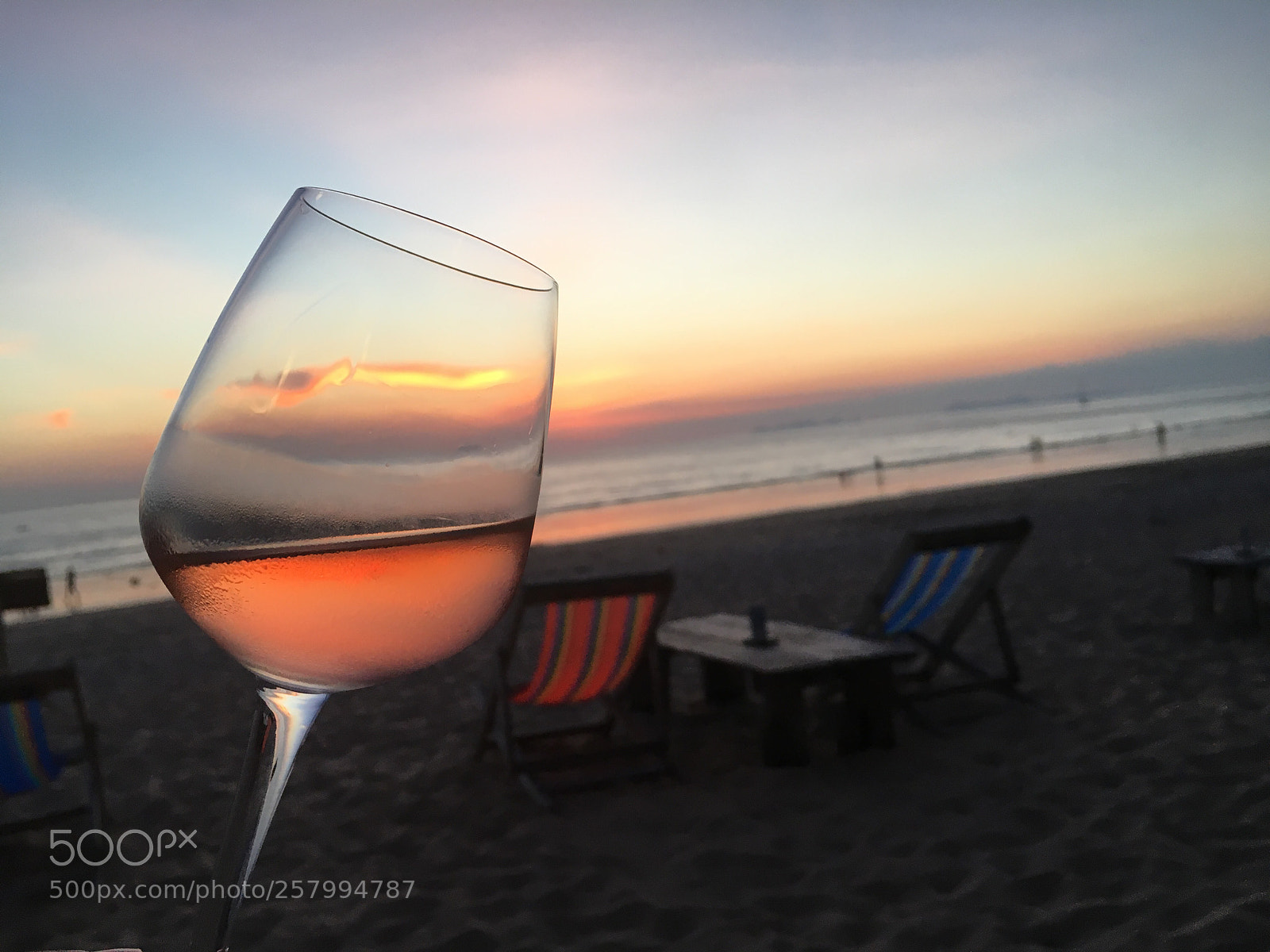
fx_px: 1064
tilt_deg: -0.7
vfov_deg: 48.2
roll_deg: +5.3
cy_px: 476
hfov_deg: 61.7
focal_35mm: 29
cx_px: 635
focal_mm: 4.15
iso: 32
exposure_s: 1/33
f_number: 2.2
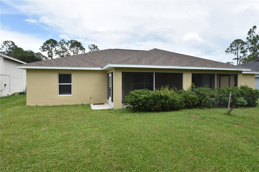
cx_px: 130
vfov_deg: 59.5
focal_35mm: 21
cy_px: 86
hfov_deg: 81.2
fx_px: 151
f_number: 8
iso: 250
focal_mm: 14
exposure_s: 1/500
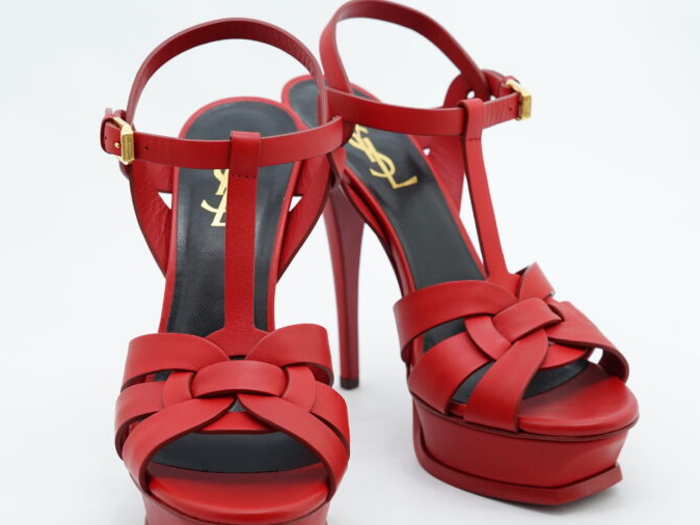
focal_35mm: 73
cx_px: 348
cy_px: 324
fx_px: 1477
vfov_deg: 20.1
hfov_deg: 26.7
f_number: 6.3
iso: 640
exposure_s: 1/25
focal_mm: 50
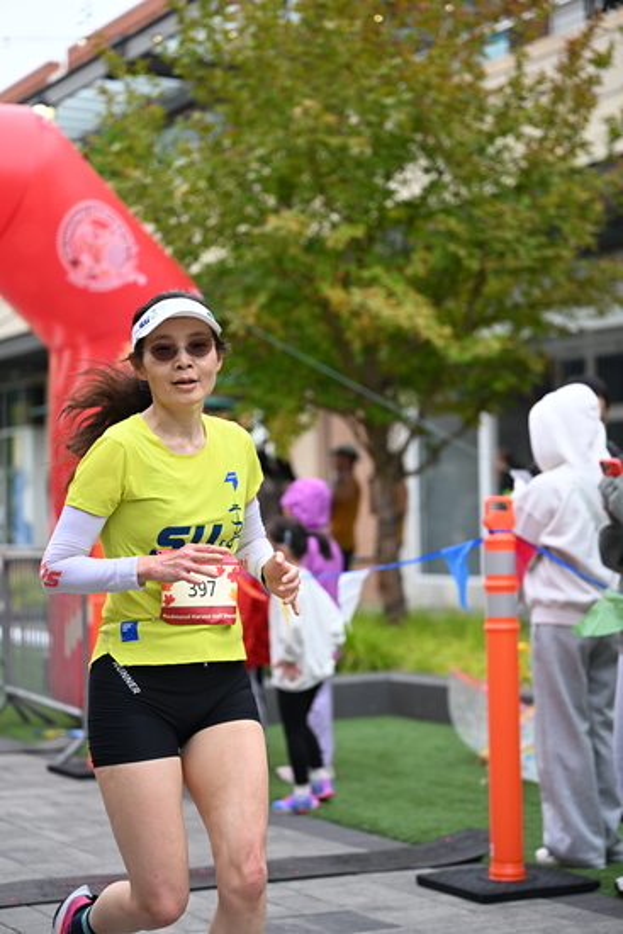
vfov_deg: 28.1
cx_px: 312
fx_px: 1868
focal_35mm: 72
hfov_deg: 18.9
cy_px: 467
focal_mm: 72
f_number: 2.8
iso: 1000
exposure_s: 1/1600
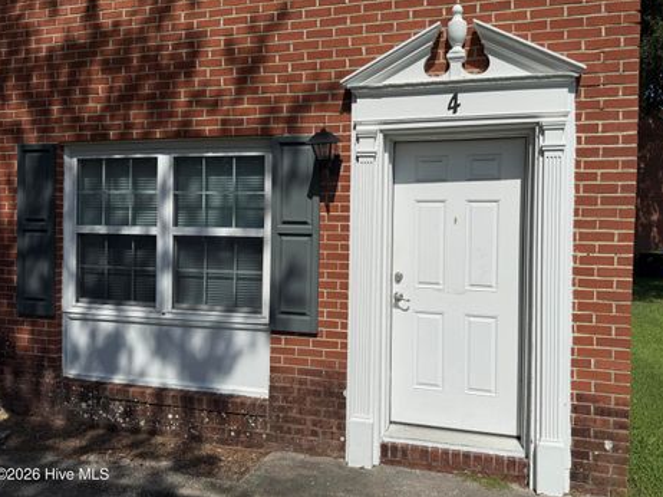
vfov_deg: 53.0
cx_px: 353
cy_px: 229
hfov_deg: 67.3
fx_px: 498
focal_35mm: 26
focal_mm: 6.76
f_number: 1.78
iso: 80
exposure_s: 1/14286
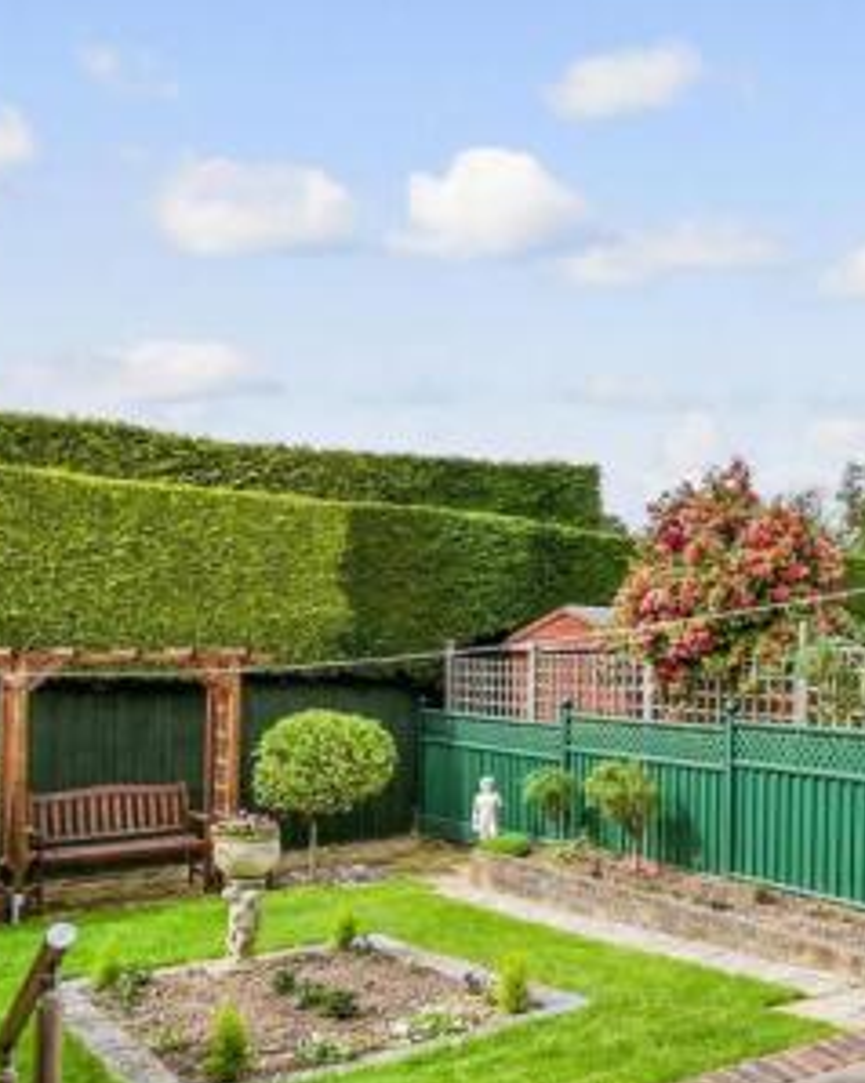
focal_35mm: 31
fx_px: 993
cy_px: 645
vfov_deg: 56.8
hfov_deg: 41.5
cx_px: 845
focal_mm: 10
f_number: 8
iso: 320
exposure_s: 1/800
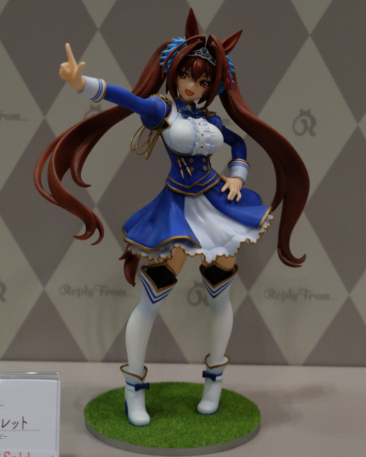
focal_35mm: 56
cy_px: 211
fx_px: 759
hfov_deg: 27.1
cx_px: 185
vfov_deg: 33.6
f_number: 5
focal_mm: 32.5
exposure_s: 1/125
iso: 2000
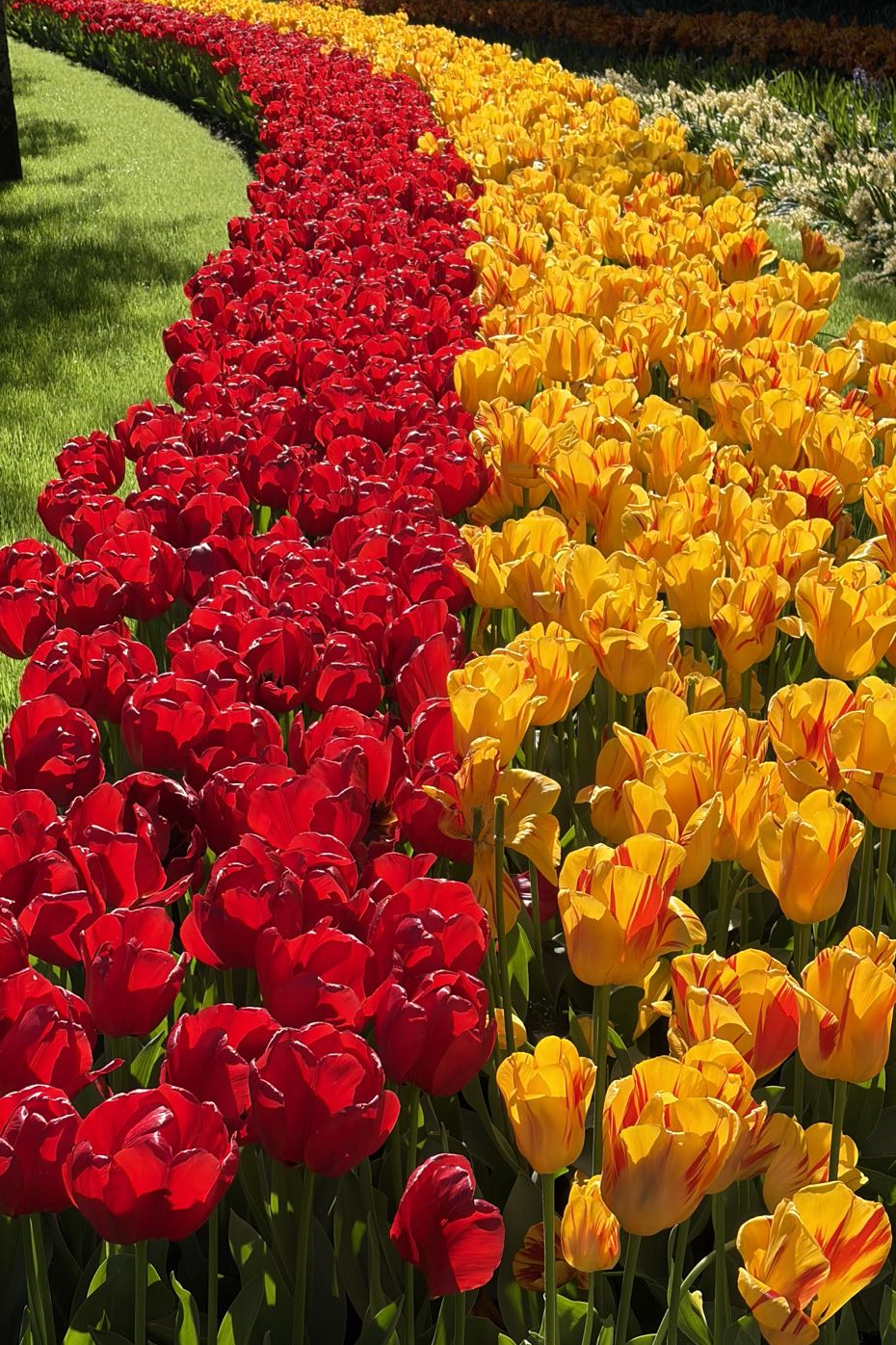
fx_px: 2316
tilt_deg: -17.9
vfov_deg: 32.4
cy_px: 656
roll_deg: +0.5
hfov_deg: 21.9
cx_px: 487
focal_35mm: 62
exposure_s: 1/2283
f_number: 1.6
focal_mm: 5.96
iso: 32
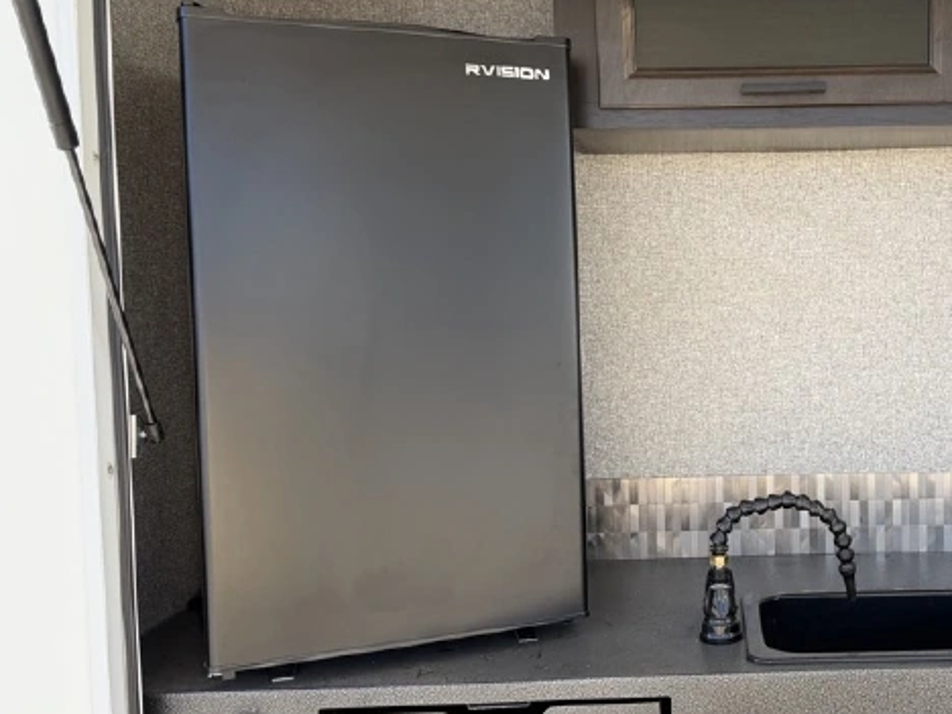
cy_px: 346
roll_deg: +1.6
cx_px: 757
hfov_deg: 43.7
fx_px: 1128
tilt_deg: -4.7
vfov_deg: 35.1
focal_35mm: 41
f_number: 1.78
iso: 100
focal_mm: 6.76
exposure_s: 1/1032
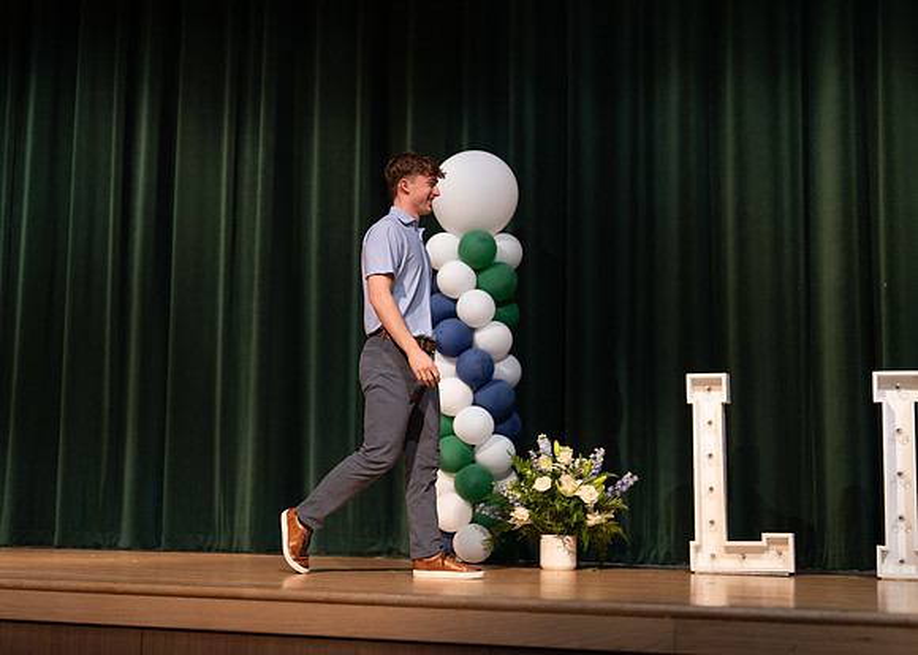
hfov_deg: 34.6
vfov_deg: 25.1
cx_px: 406
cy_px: 330
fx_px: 1471
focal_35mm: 56
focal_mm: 50
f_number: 1.2
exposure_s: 1/320
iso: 500
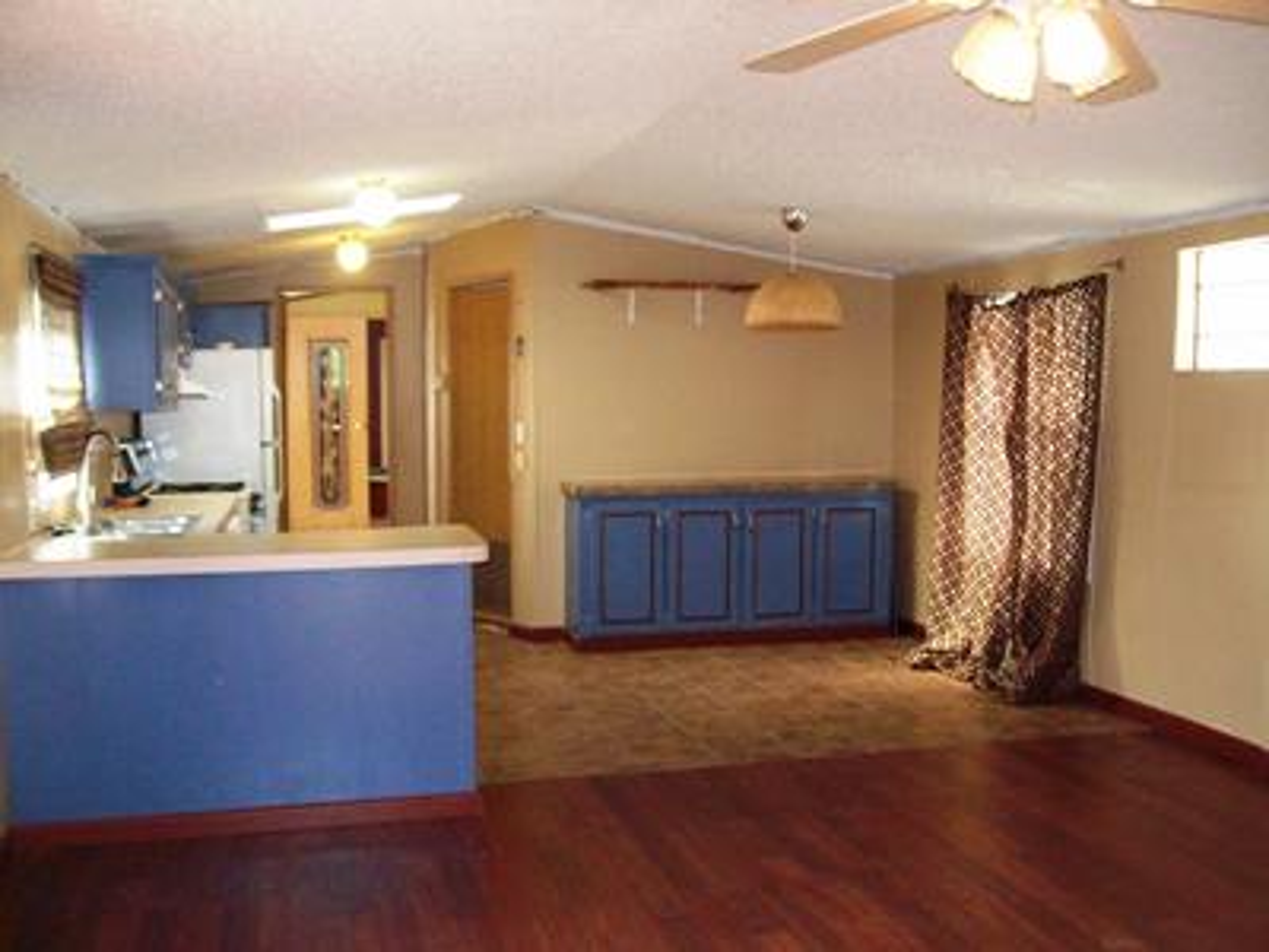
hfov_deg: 51.4
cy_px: 476
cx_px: 634
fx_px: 1320
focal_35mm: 36
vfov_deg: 39.7
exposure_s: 1/64
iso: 200
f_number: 2.7
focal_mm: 6
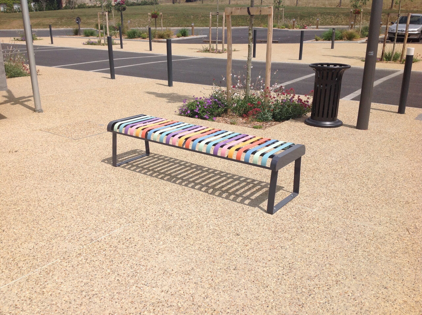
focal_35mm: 35
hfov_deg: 52.7
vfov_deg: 40.6
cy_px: 158
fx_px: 426
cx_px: 211
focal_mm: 4.28
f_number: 2.4
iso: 50
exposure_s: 1/3788
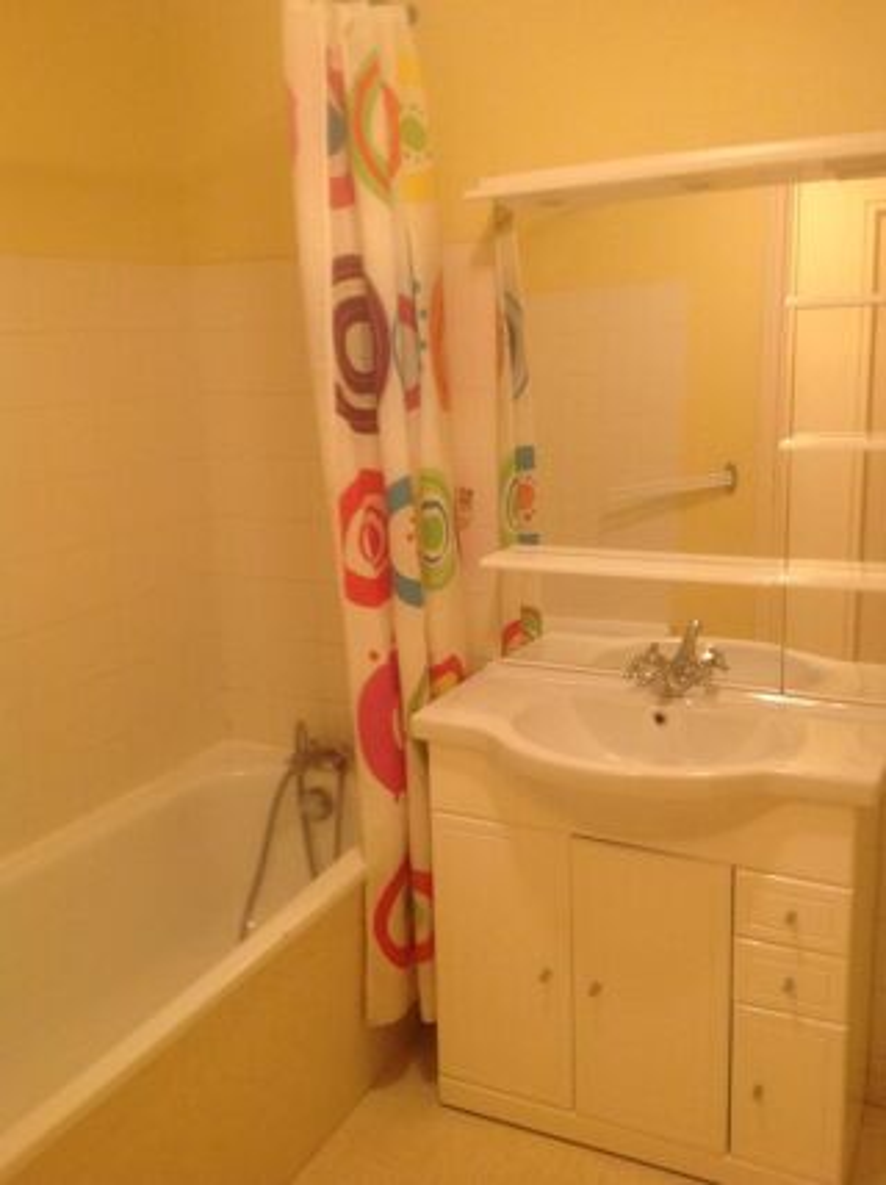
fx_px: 1197
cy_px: 592
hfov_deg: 40.6
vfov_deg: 52.7
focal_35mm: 35
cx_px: 443
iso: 160
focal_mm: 4.28
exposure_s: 1/17
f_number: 2.4
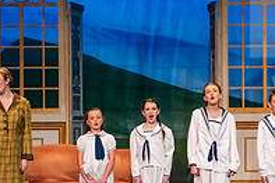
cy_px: 110
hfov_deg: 11.6
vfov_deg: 7.7
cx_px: 208
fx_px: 1351
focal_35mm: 177
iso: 3200
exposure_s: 1/200
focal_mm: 60
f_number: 3.2
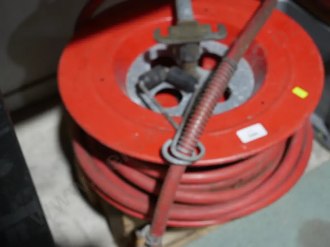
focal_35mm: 52
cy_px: 124
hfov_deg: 36.8
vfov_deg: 28.0
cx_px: 165
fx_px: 496
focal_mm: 26
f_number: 5.3
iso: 1250
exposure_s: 1/60
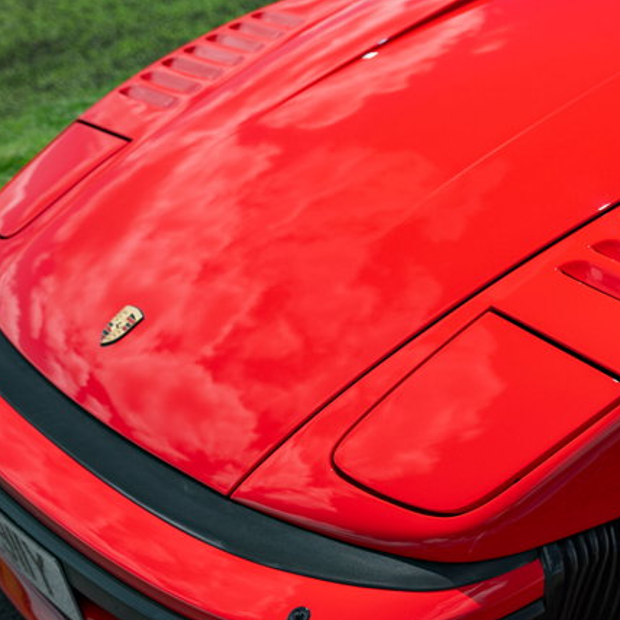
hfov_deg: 26.7
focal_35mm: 61
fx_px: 1236
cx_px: 613
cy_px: 490
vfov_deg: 27.6
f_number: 2.8
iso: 100
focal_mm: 30
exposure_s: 1/1250
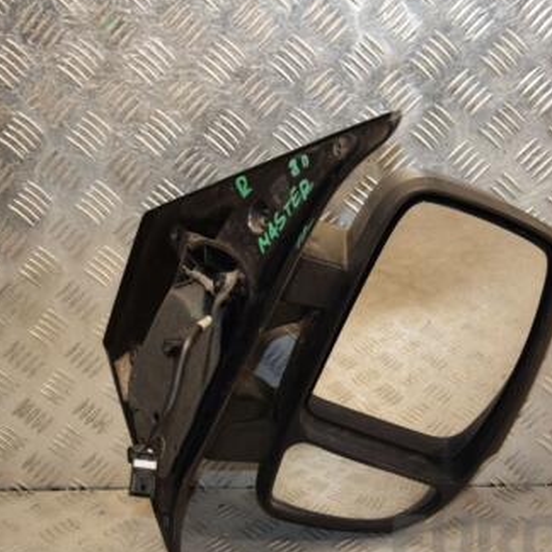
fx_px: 1191
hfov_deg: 26.0
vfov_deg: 26.1
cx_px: 361
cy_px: 313
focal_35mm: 66
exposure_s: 1/200
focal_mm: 28
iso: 800
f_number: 5
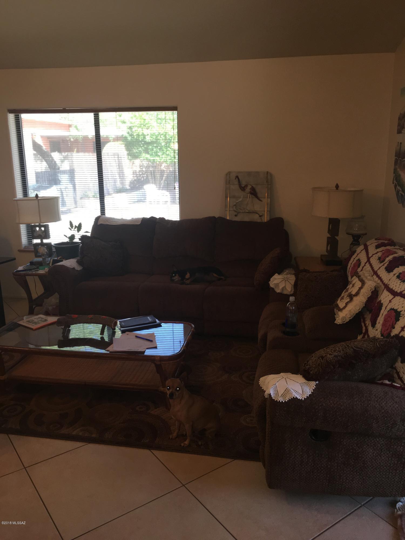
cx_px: 202
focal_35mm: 29
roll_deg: +0.5
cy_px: 270
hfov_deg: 48.2
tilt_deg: -14.0
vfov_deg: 61.7
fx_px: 452
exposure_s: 1/30
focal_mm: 4.15
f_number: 2.2
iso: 64
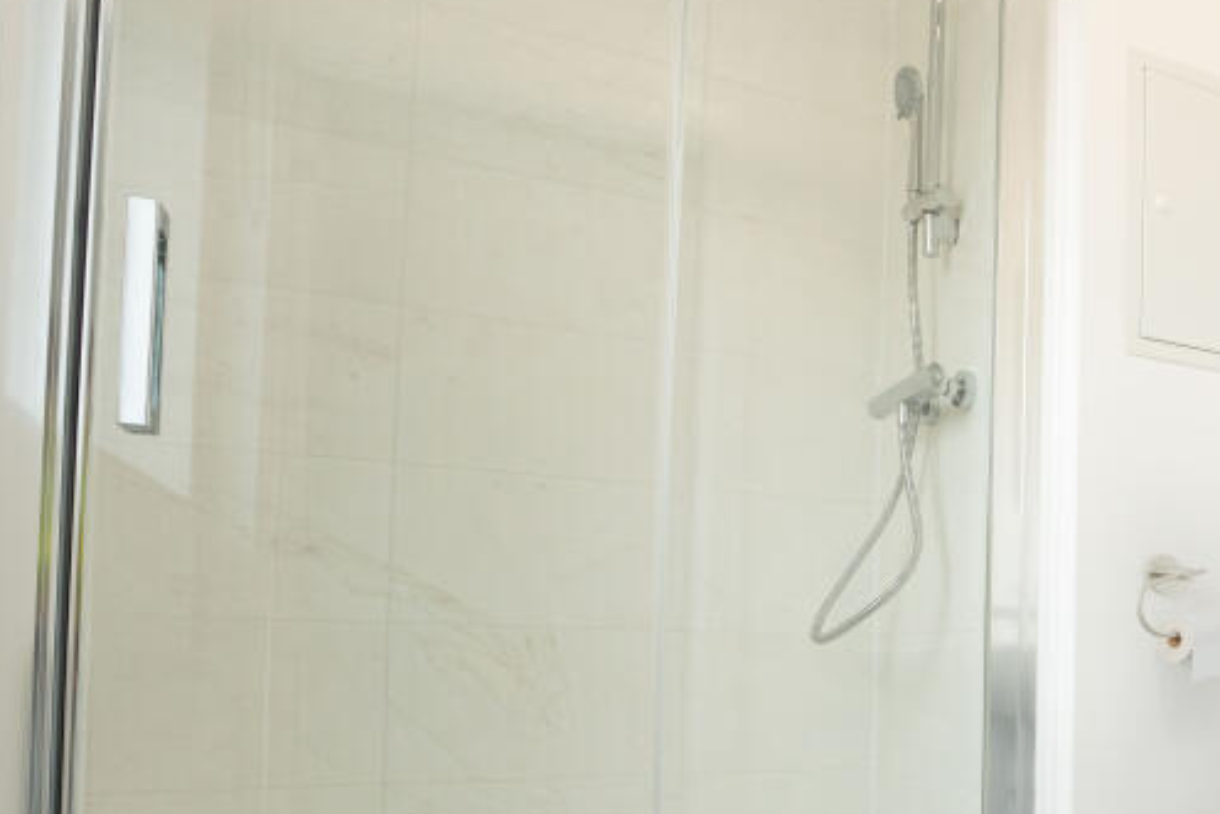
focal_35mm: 33
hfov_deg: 49.2
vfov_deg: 38.8
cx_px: 1156
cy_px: 626
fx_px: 1119
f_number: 9
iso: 2500
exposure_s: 1/125
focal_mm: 16
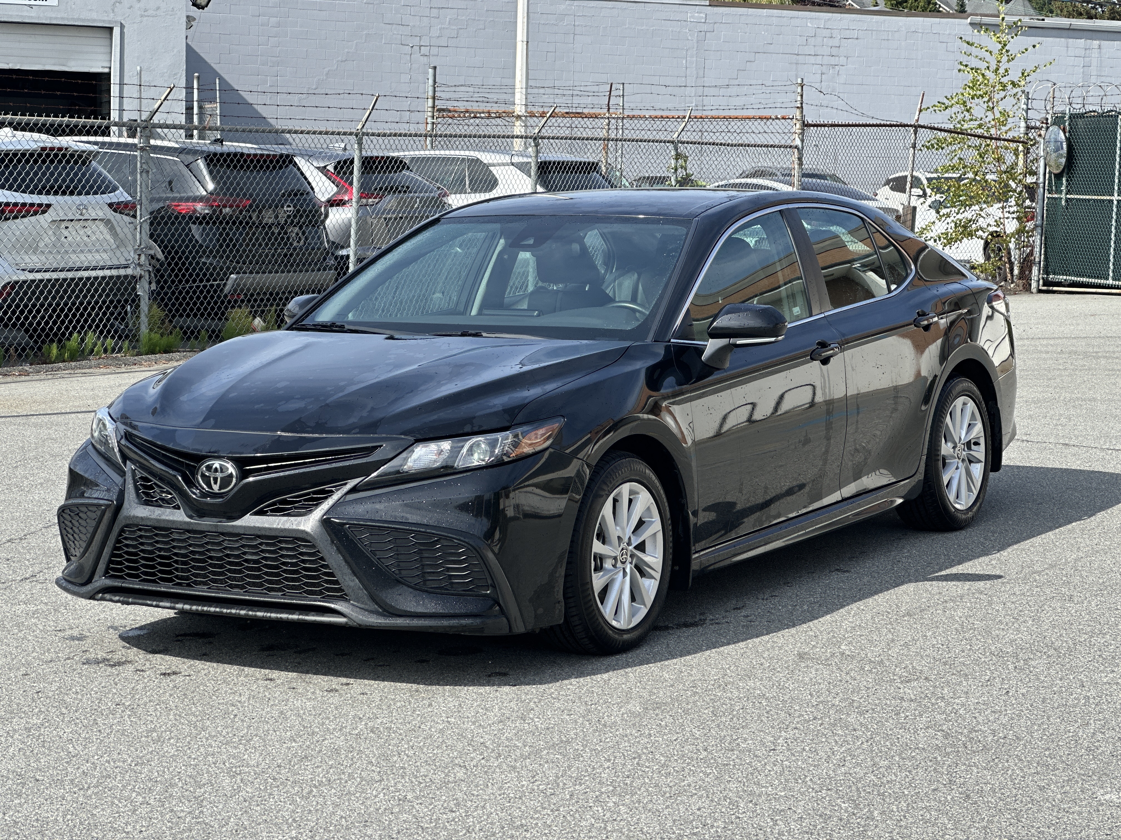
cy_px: 420
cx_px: 560
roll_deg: -1.3
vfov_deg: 19.1
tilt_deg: -4.5
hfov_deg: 25.3
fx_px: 2494
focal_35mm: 77
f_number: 2.8
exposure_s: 1/374
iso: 32
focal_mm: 9
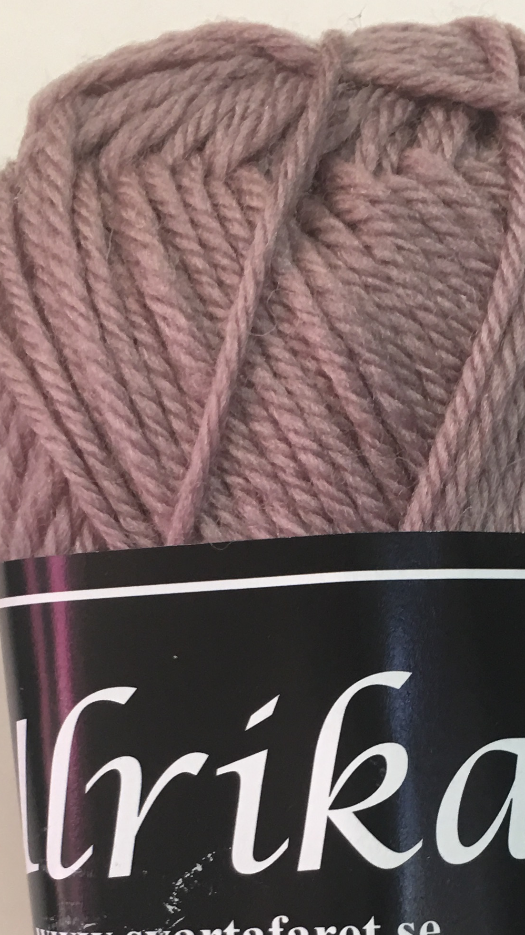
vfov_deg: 31.2
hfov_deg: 18.5
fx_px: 1609
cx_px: 357
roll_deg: -0.3
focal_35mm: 65
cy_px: 793
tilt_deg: -12.0
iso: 32
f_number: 2.2
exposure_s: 1/17
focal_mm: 4.15
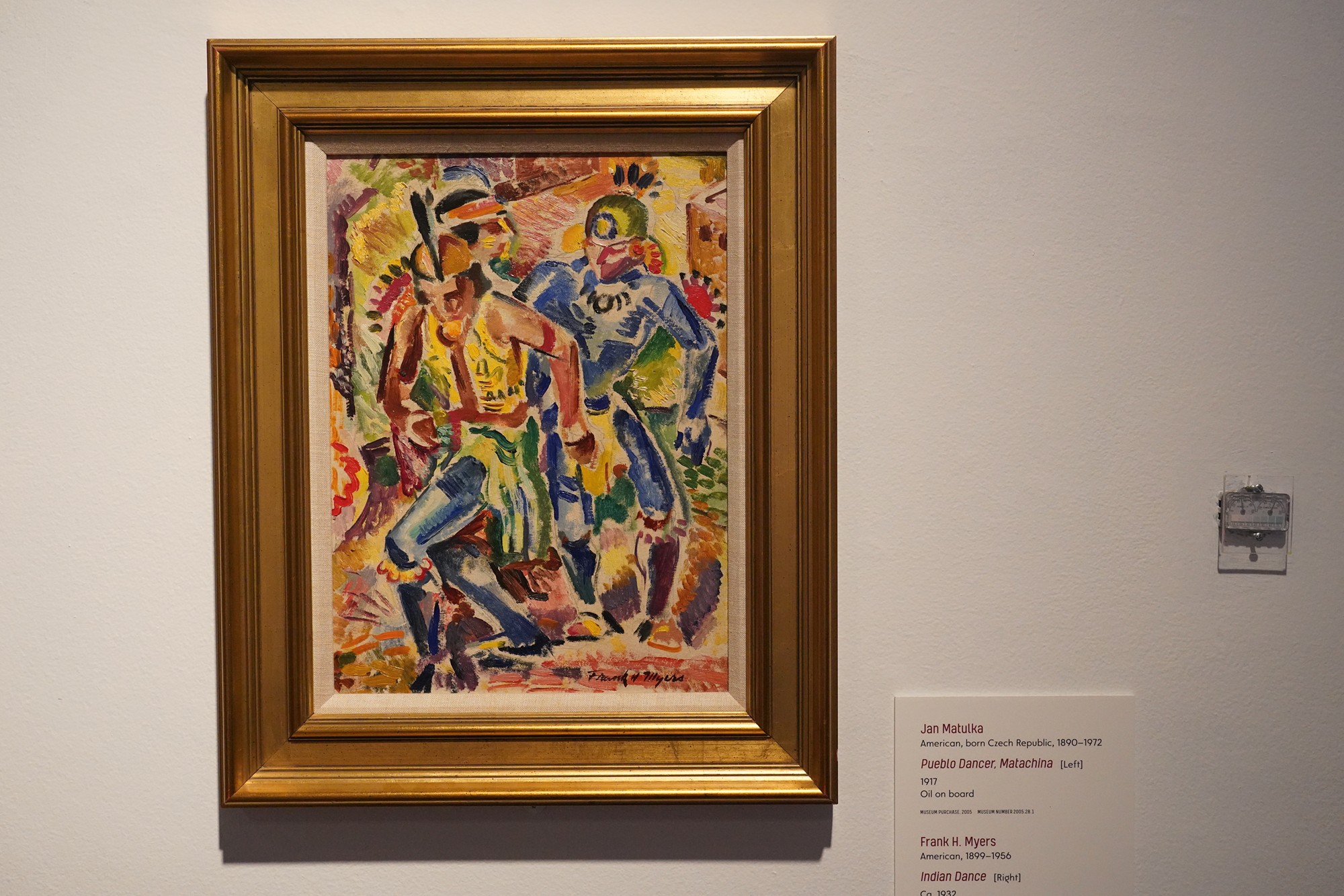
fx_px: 1456
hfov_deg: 49.5
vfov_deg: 34.2
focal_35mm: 39
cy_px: 448
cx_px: 672
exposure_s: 1/100
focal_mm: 39
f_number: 6.3
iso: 6400
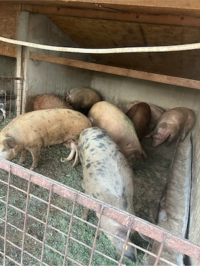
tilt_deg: -19.6
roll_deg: -9.5
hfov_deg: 53.1
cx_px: 100
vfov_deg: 67.3
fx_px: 200
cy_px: 133
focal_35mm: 26
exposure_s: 1/60
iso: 320
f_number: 1.5
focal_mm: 5.7
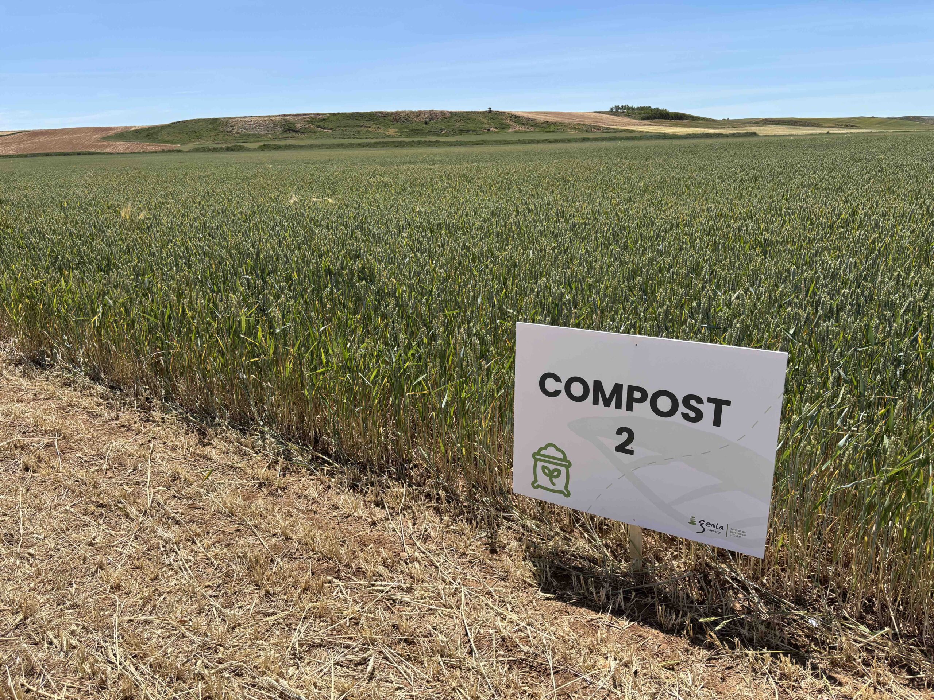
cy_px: 350
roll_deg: +1.7
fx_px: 702
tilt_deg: -16.7
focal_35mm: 26
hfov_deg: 67.3
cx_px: 467
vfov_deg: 53.1
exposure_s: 1/3311
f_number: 1.6
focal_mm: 5.96
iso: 50
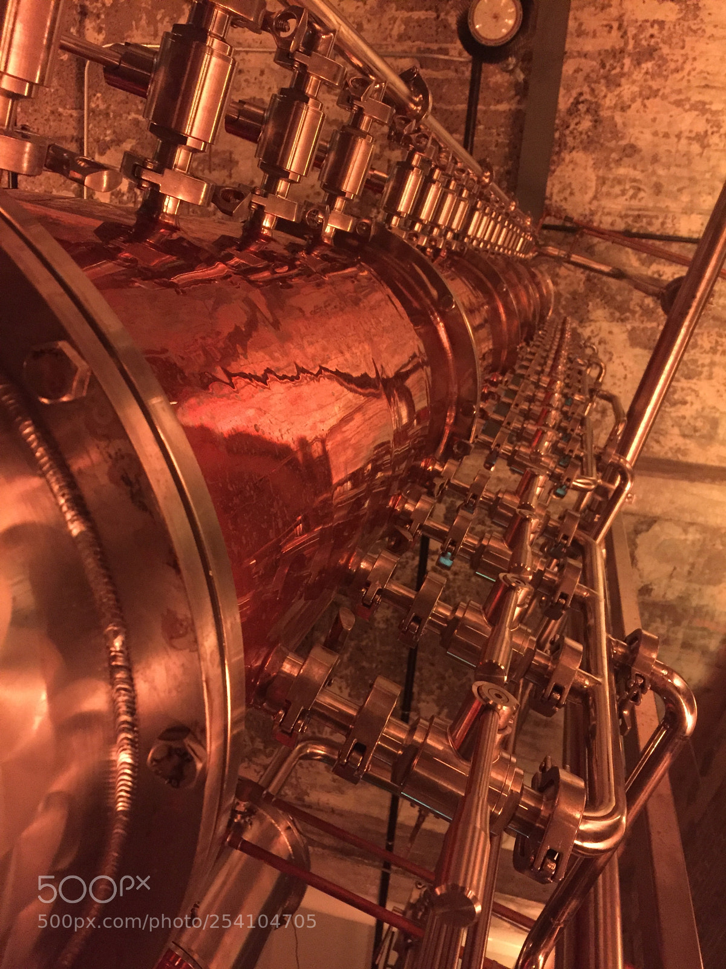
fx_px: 811
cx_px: 363
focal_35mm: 29
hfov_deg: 48.2
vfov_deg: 61.7
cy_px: 484
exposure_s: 1/15
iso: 640
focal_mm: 4.15
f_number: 2.2
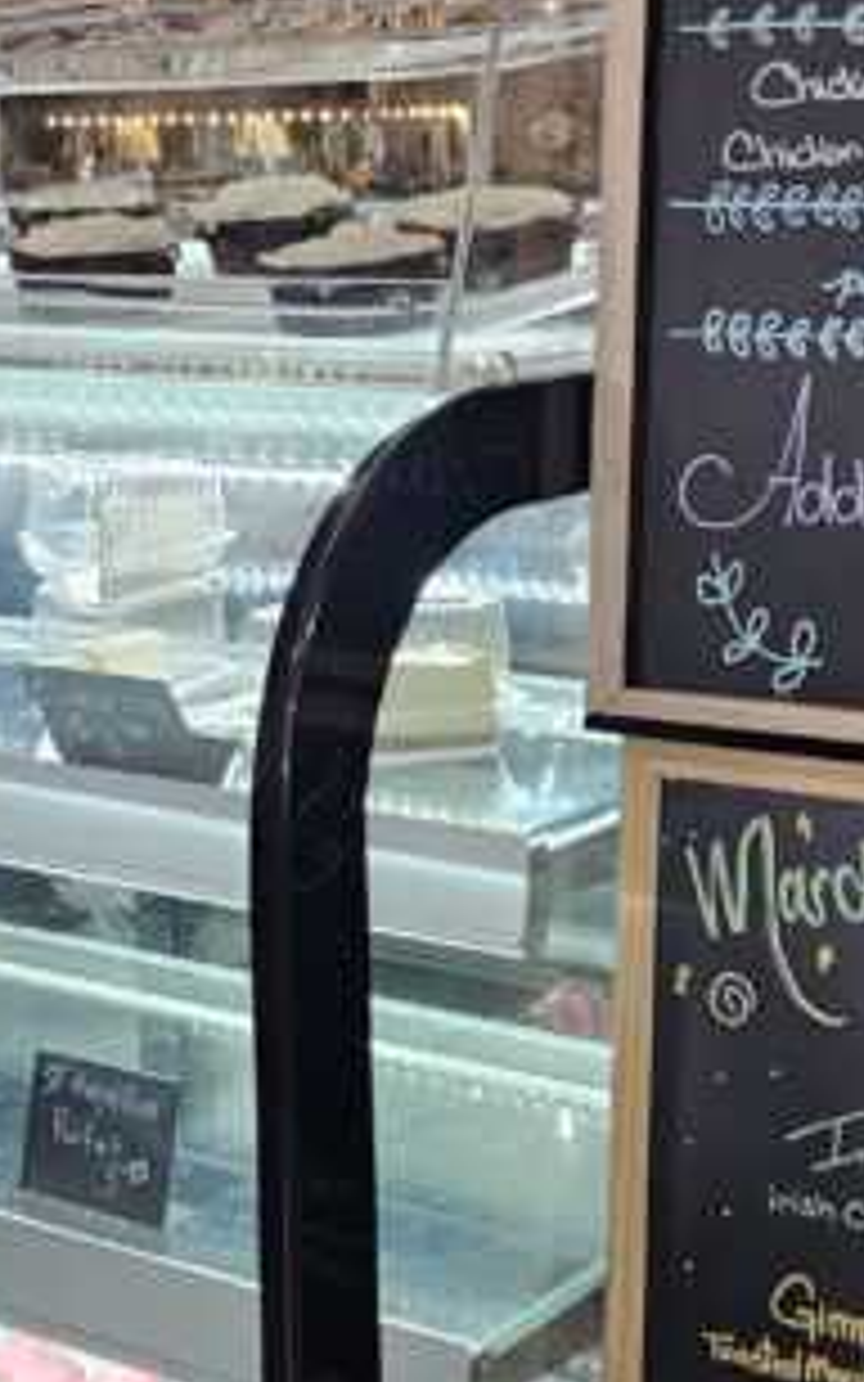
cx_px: 364
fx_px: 2787
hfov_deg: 17.6
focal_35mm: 74
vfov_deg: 27.6
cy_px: 398
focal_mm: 5.4
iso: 500
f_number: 1.8
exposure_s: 1/120
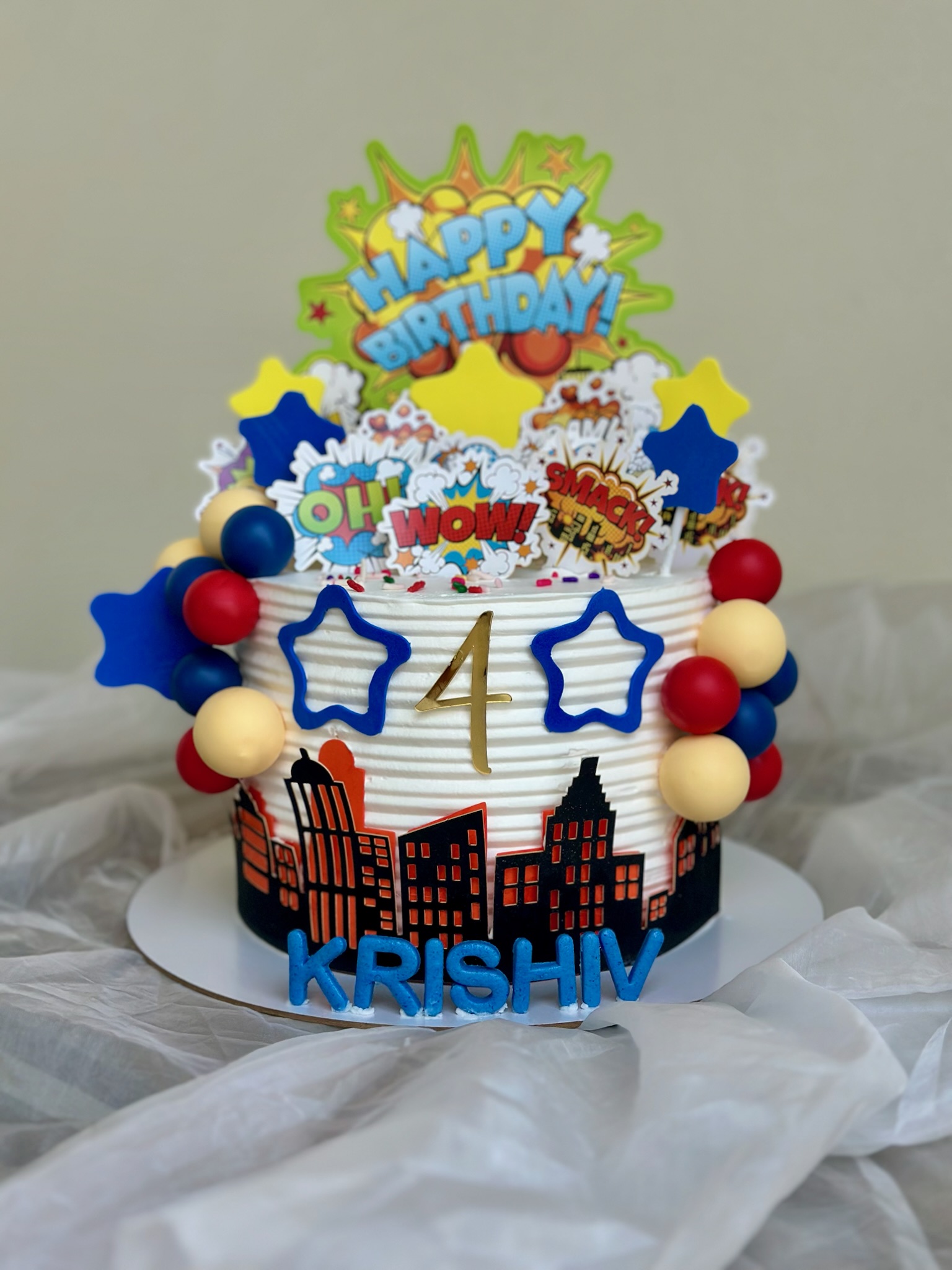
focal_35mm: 48
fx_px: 1760
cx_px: 476
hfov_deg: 30.3
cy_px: 635
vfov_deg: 39.7
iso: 80
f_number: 1.78
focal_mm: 6.86
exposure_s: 1/546
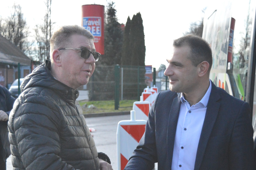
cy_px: 112
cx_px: 128
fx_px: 497
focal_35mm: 70
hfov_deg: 28.9
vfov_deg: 19.4
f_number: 4.5
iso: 3200
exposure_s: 1/4000
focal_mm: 34
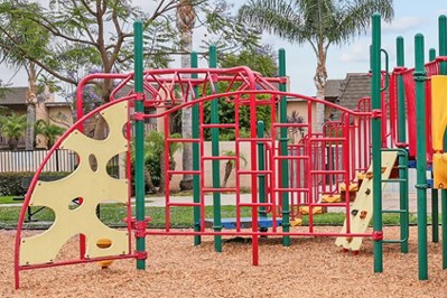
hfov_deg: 24.8
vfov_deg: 17.7
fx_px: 956
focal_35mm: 77
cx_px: 466
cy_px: 141
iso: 100
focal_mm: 30
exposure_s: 1/200
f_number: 5
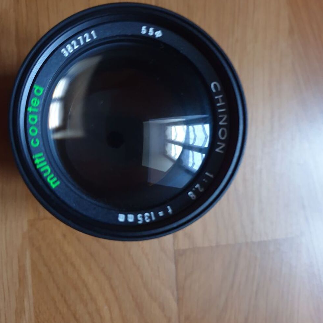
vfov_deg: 52.5
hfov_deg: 52.5
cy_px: 158
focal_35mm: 31
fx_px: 327
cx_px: 160
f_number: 1.5
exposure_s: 1/10
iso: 320
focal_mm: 4.3
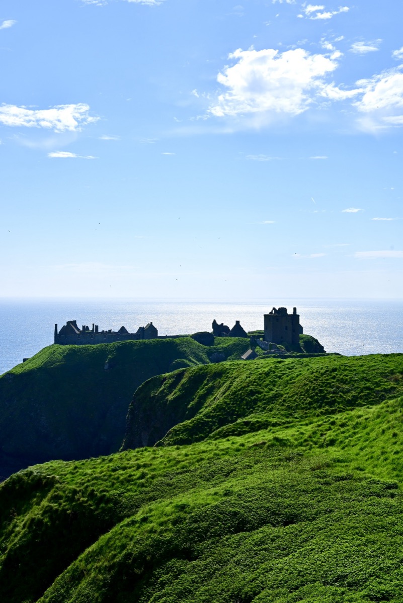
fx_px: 738
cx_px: 202
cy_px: 302
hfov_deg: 30.5
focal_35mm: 44
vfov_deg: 44.5
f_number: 11
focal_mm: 44
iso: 160
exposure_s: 1/500
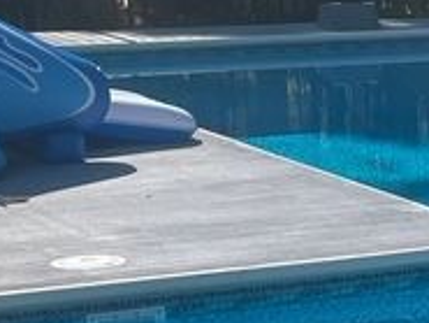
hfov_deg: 11.5
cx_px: 666
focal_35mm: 163
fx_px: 2021
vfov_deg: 8.9
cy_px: 448
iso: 32
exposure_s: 1/3300
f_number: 1.6
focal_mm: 4.2
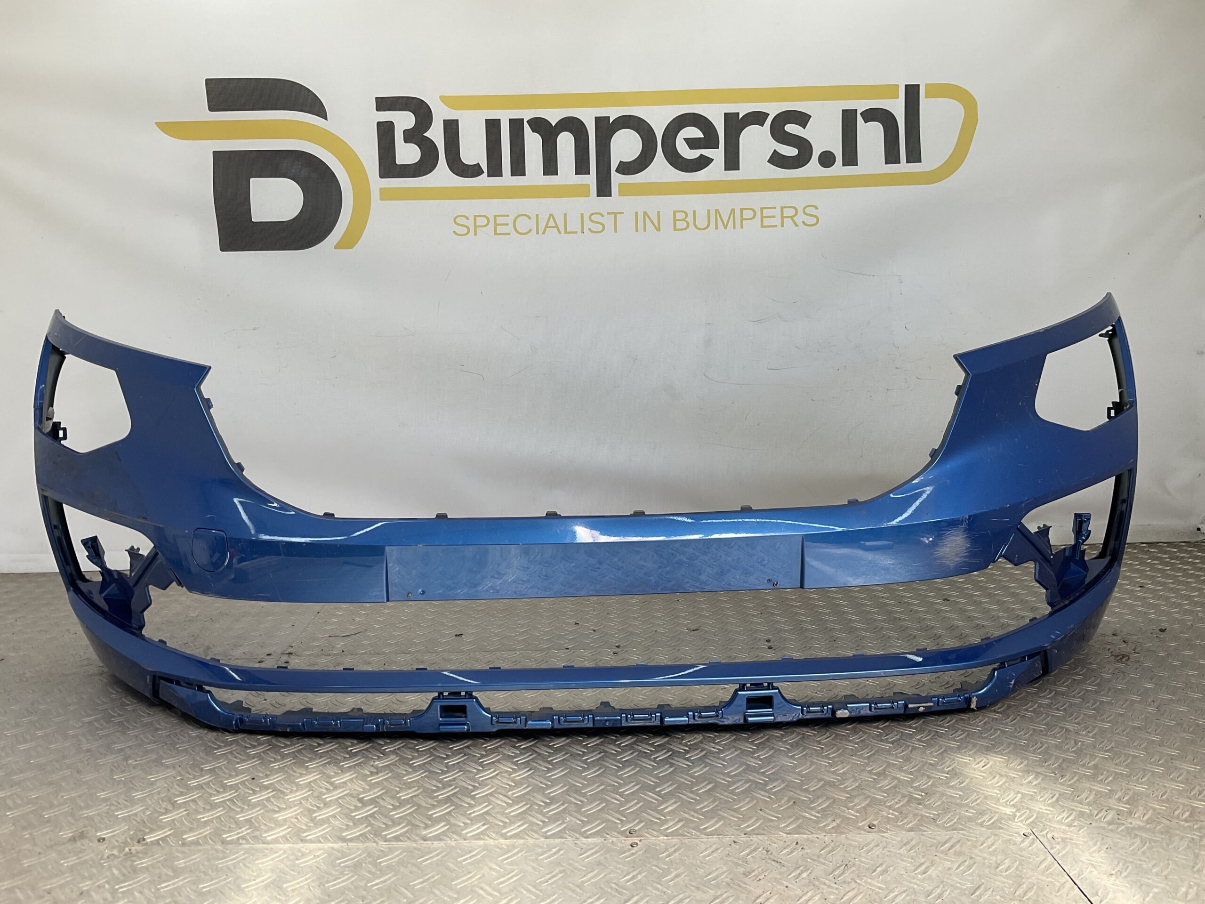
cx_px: 602
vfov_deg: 48.2
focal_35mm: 29
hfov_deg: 61.7
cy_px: 452
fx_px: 1010
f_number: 1.8
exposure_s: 1/259
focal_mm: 3
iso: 16
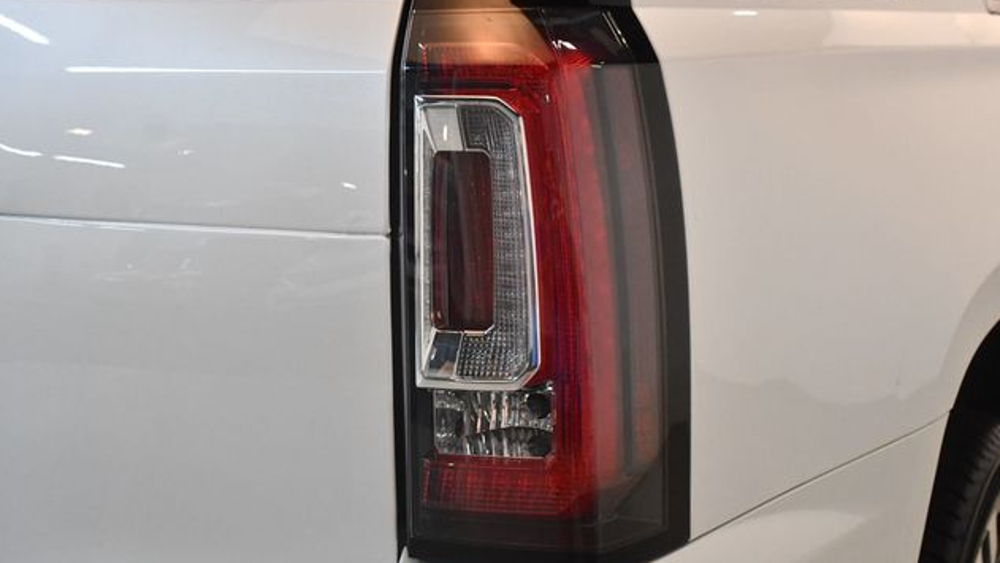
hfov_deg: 40.6
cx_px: 506
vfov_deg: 23.5
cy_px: 279
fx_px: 1352
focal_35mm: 51
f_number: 4
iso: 2200
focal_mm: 32
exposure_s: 1/125
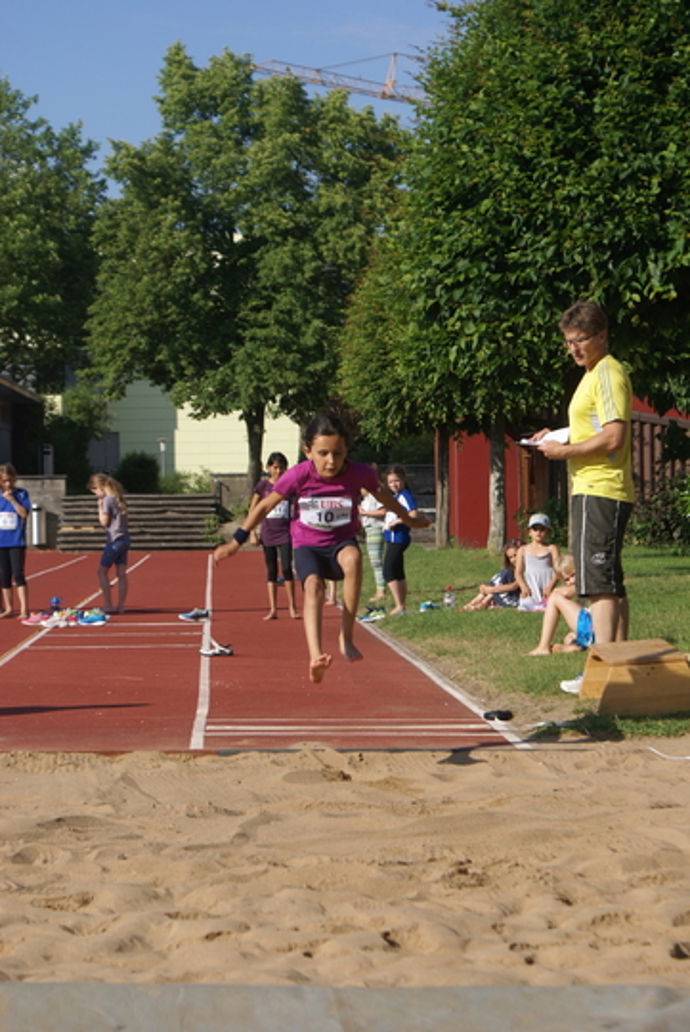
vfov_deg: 19.4
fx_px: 3013
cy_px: 516
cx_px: 345
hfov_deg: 13.1
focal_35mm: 105
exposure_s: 1/400
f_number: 7.1
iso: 100
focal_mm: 70
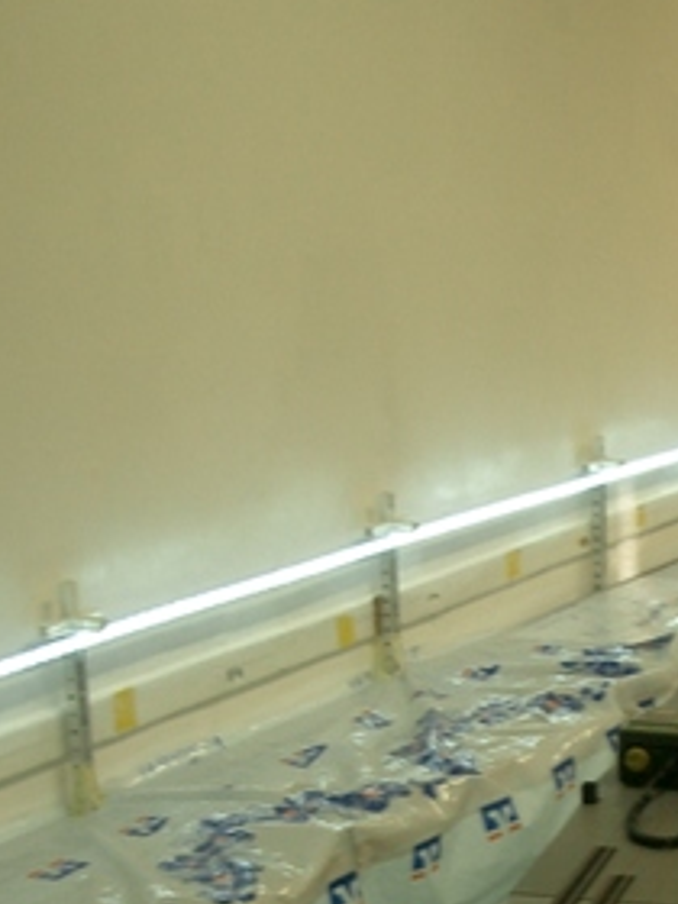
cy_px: 804
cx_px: 542
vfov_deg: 23.8
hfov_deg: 18.3
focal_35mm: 80
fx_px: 2089
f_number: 2.6
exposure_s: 1/13
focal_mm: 5.8
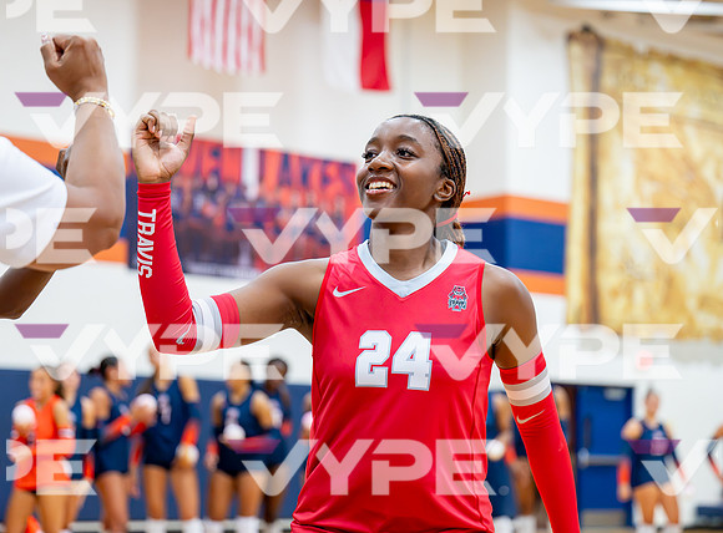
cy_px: 269
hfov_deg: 23.7
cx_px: 398
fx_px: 1723
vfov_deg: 17.6
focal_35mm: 83
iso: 5000
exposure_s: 1/800
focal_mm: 71
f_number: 2.8
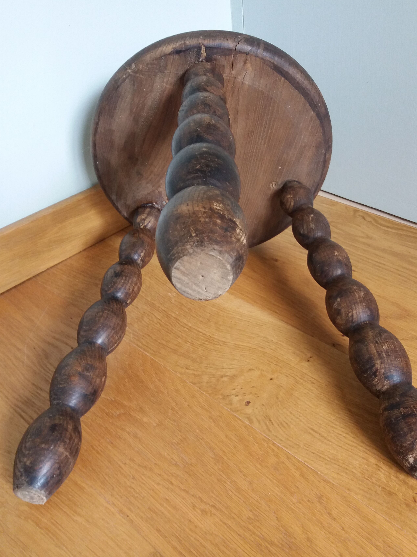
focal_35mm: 34
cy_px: 269
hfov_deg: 41.8
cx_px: 225
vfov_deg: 53.9
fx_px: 546
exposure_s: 1/33
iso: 125
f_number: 1.9
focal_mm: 3.7
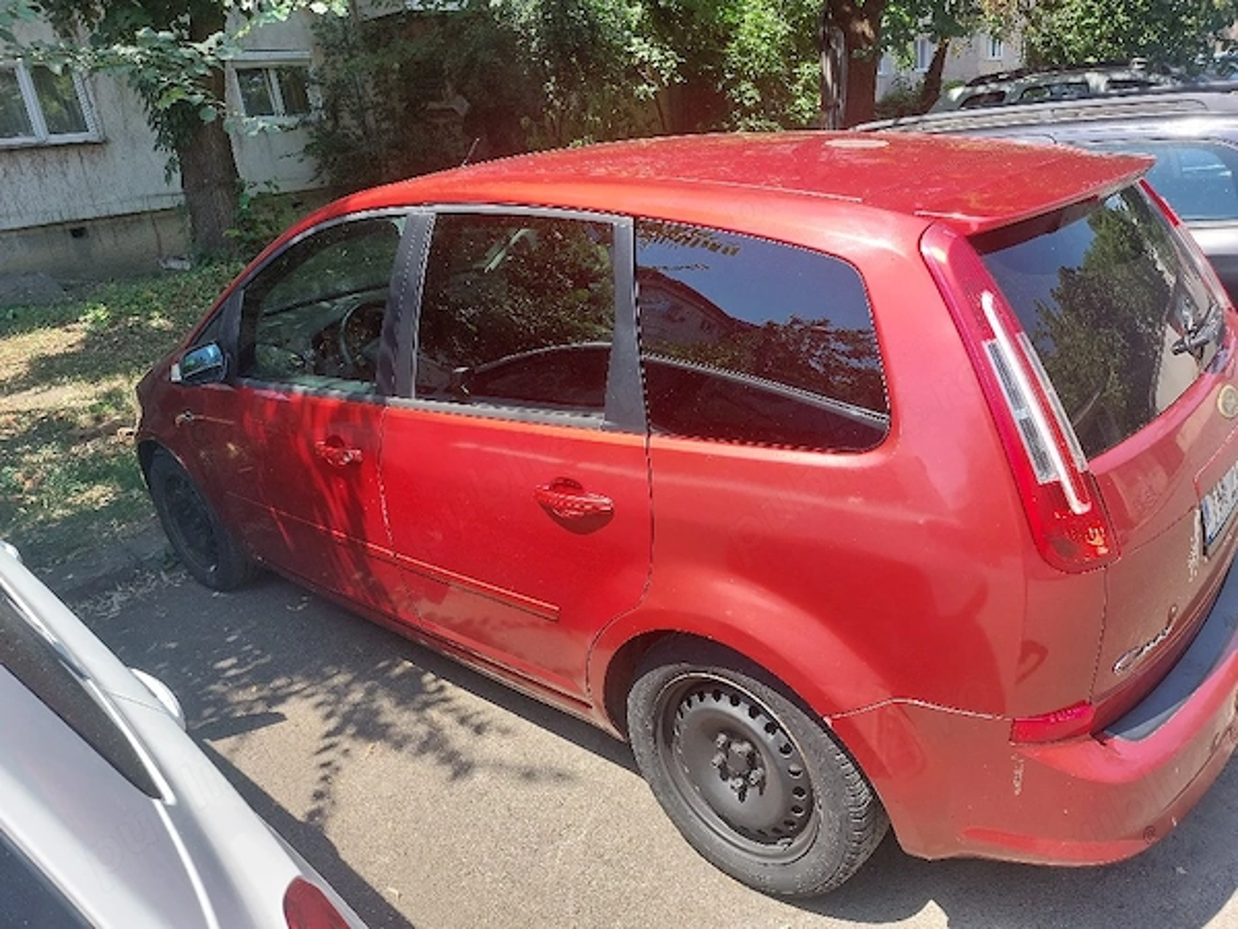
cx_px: 619
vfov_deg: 56.8
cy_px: 464
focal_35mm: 24
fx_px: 858
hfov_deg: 71.6
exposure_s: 1/244
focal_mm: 5.23
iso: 25
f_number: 1.8
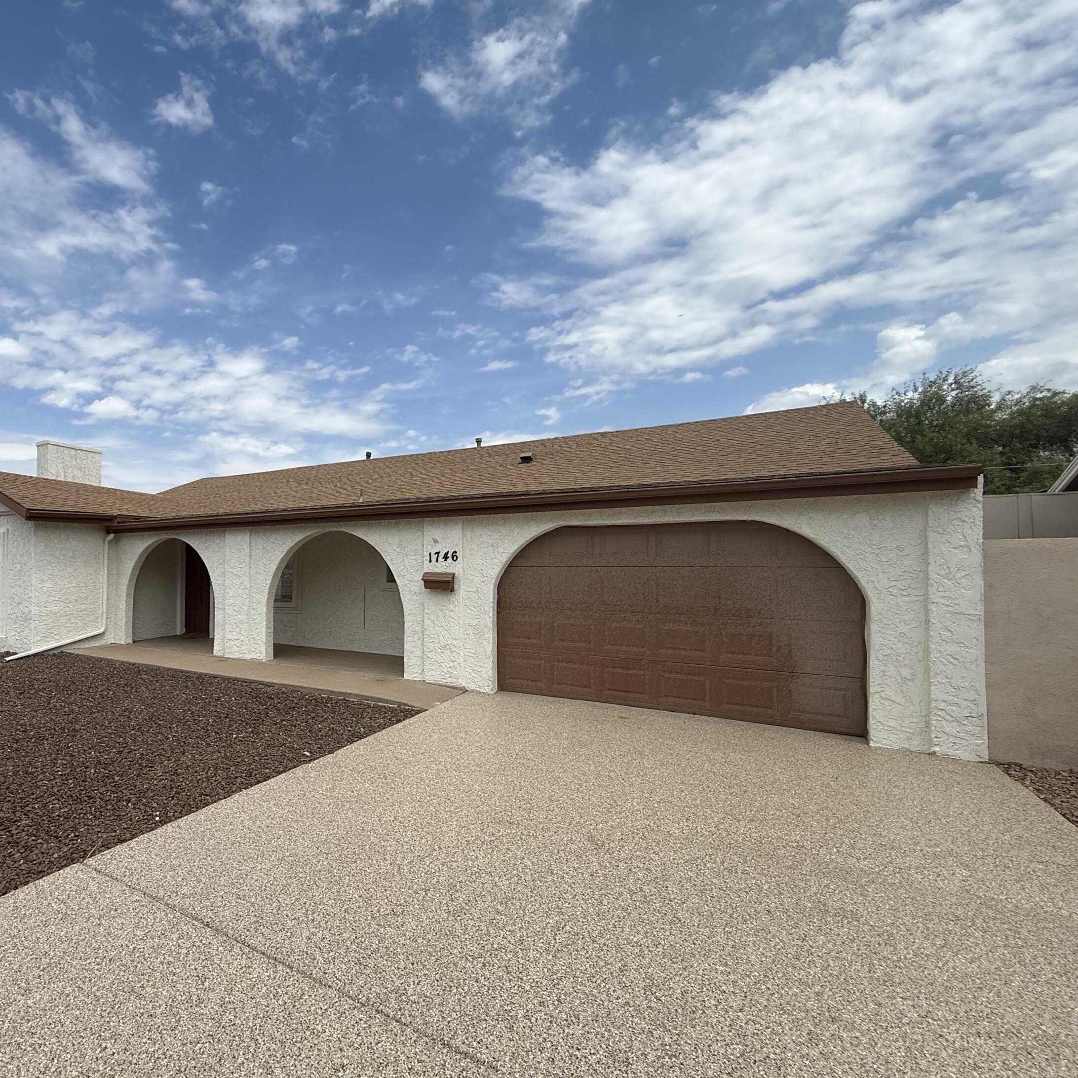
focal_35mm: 17
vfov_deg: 84.0
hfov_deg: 80.6
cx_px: 341
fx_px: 599
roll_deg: +0.0
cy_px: 553
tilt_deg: +1.0
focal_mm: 2.22
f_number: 2.2
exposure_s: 1/3460
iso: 50
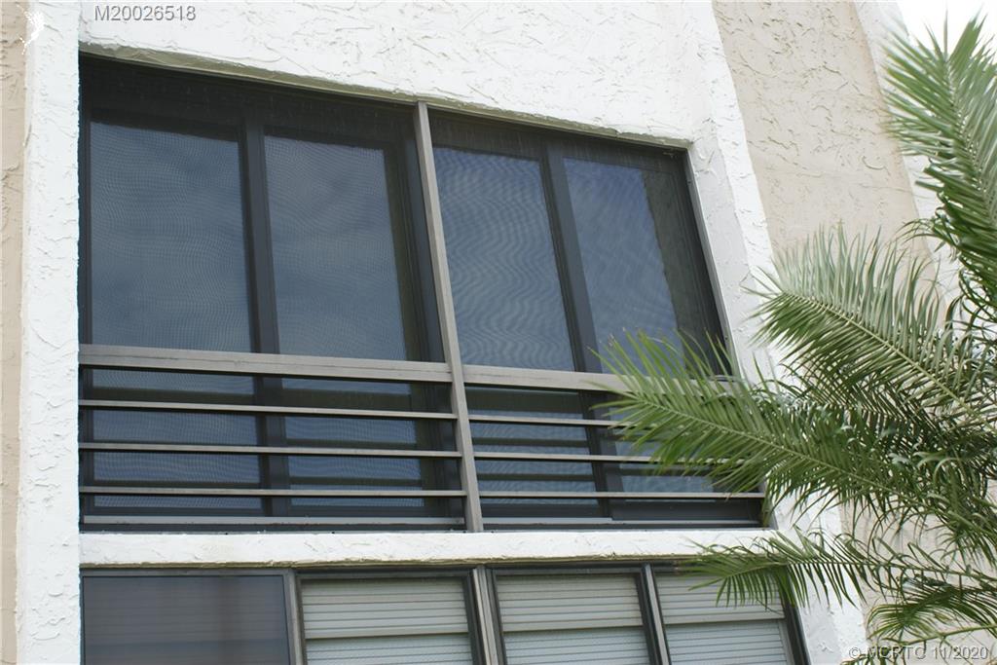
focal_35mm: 45
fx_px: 1246
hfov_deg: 43.6
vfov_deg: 29.9
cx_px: 498
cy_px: 332
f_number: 7.1
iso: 100
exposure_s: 1/100
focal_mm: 30
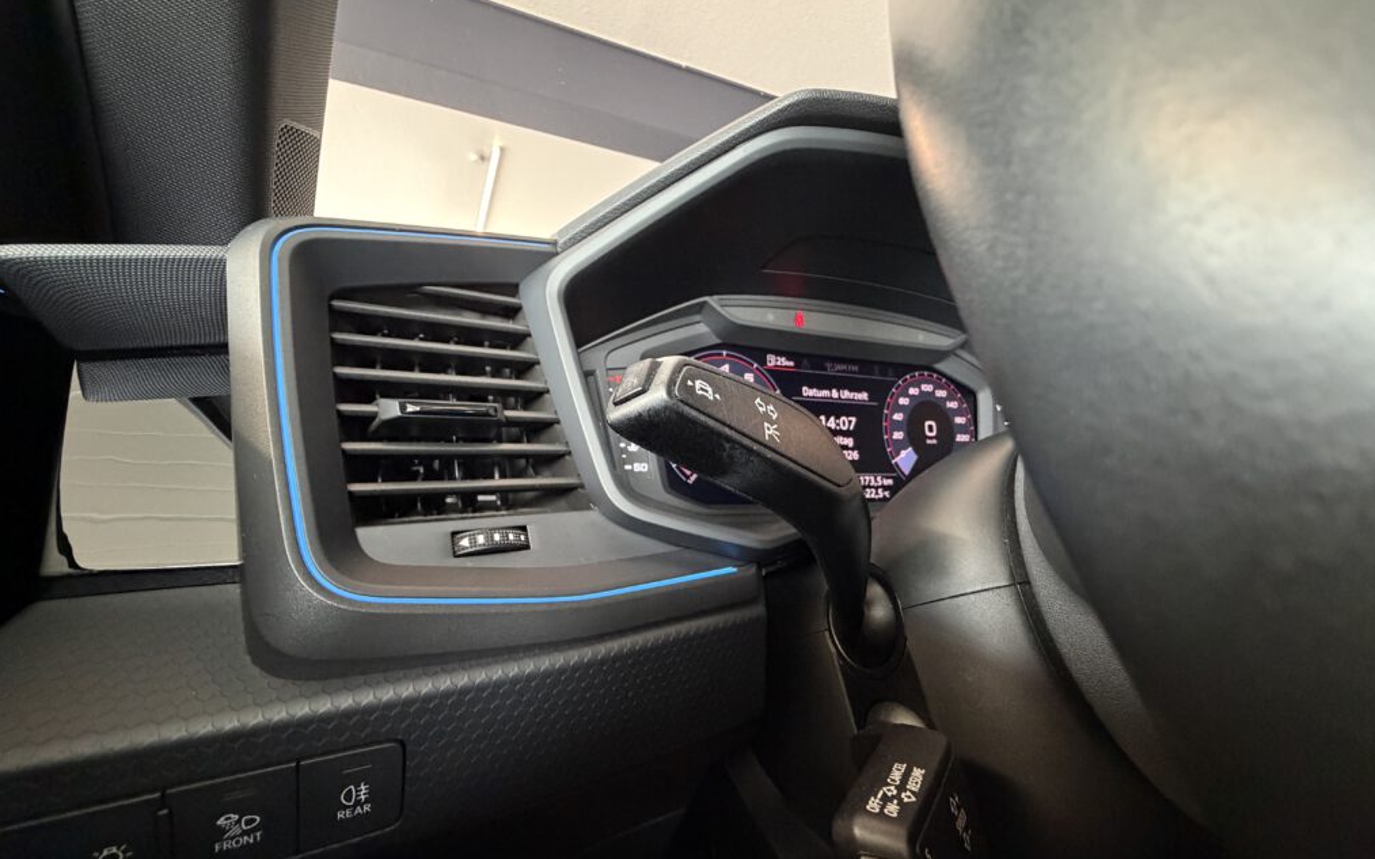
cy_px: 449
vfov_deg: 74.7
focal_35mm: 15
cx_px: 687
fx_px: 562
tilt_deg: +0.0
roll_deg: -2.0
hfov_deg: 101.5
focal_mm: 2.22
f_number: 2.2
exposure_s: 1/60
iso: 1000
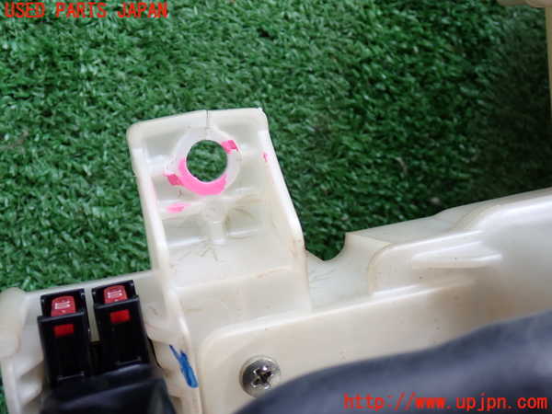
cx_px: 276
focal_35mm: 47
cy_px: 207
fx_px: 749
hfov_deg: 40.4
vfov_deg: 30.9
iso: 100
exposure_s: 1/125
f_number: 3.1
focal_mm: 8.4
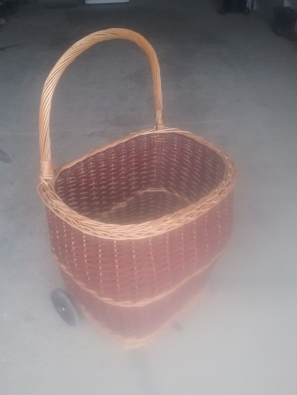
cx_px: 138
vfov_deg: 53.9
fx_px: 389
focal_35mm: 34
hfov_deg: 41.8
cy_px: 202
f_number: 2.2
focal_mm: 3.3
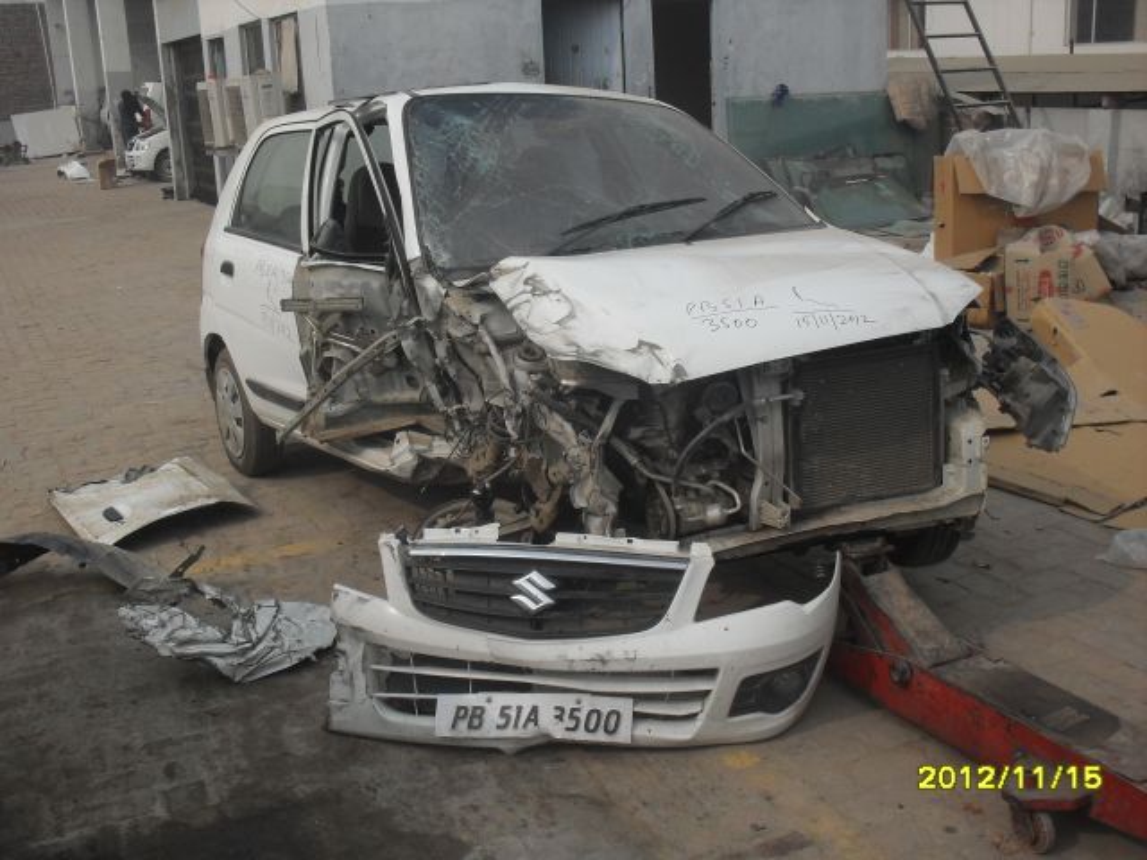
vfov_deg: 37.7
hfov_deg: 49.0
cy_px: 430
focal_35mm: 38
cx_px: 574
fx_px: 1259
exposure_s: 1/250
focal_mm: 6.3
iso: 80
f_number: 8.3
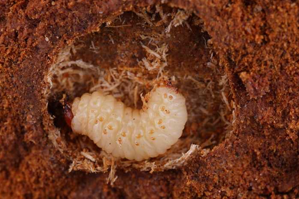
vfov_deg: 7.5
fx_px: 1528
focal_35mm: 184
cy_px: 128
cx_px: 144
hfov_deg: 11.2
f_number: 10
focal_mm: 100
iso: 50
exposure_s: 1/125
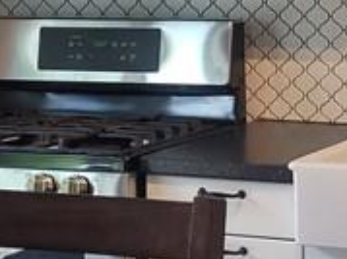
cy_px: 170
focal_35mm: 149
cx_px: 368
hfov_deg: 13.0
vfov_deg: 9.9
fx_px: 1493
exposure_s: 1/60
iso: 64
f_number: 1.8
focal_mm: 5.4
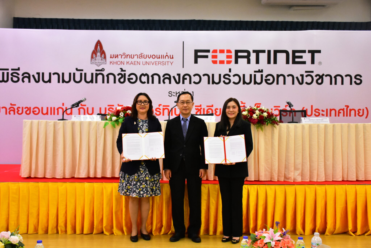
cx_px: 186
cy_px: 124
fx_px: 402
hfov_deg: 49.5
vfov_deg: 34.2
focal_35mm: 39
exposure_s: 1/500
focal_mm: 26
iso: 5000
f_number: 4
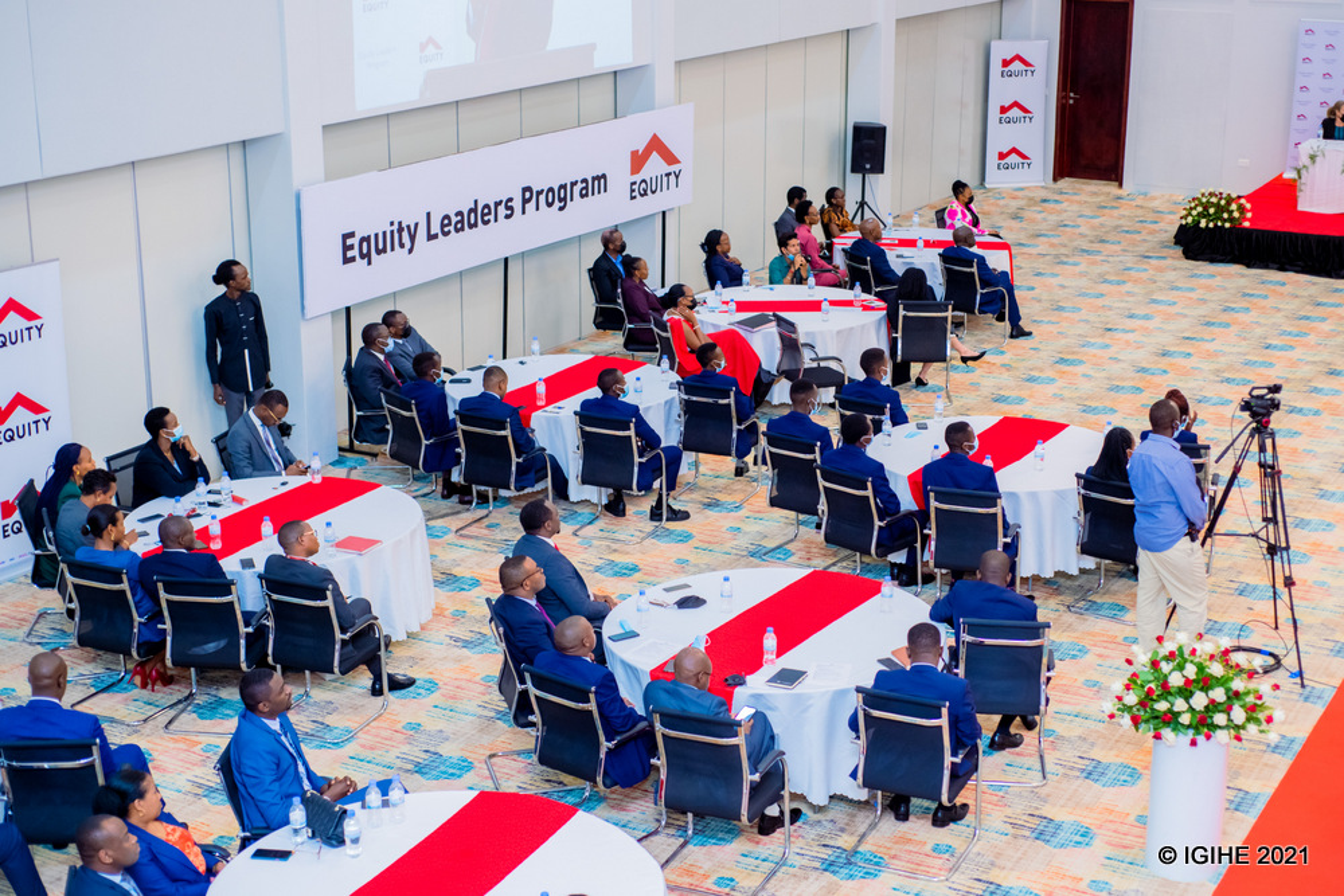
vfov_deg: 25.1
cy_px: 450
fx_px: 2011
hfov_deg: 37.0
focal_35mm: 54
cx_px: 701
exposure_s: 1/100
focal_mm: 50
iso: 1000
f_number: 2.5
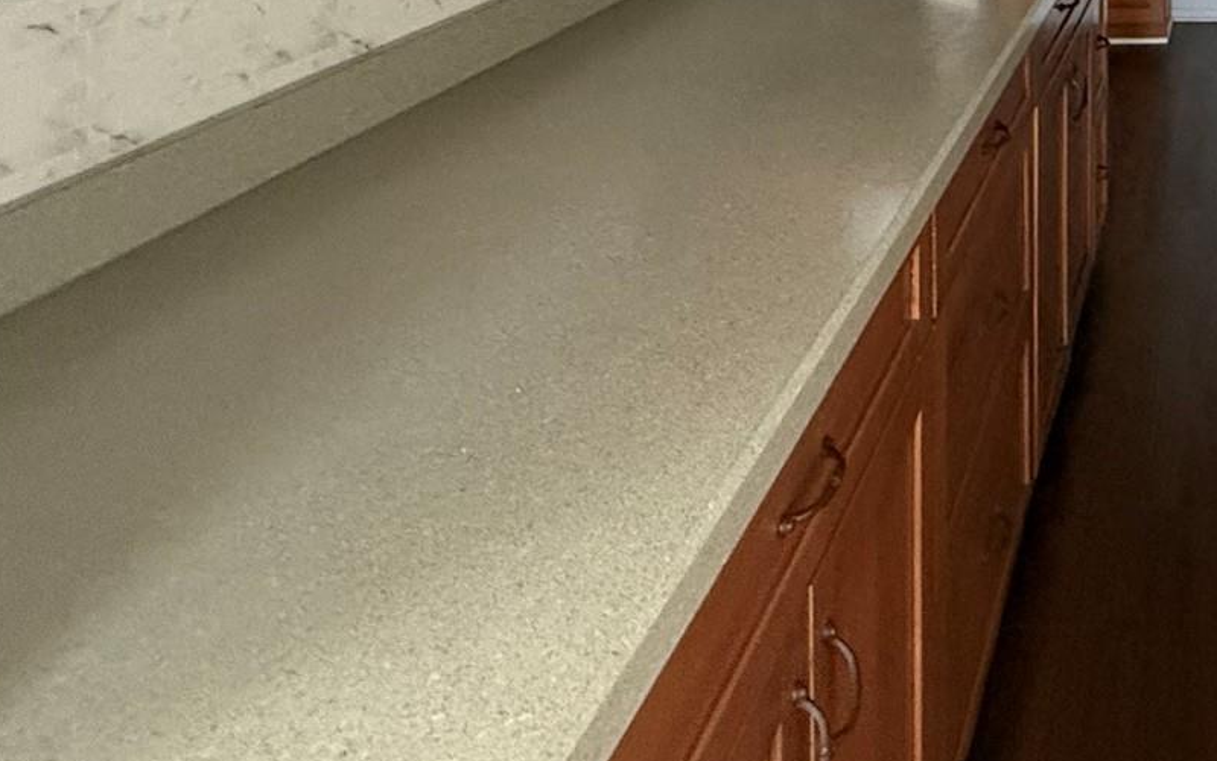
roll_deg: -1.0
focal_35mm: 38
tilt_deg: -0.4
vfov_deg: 26.9
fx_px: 1260
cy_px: -288
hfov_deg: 41.7
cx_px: 1317
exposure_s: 1/60
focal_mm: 2.22
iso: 500
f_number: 2.2
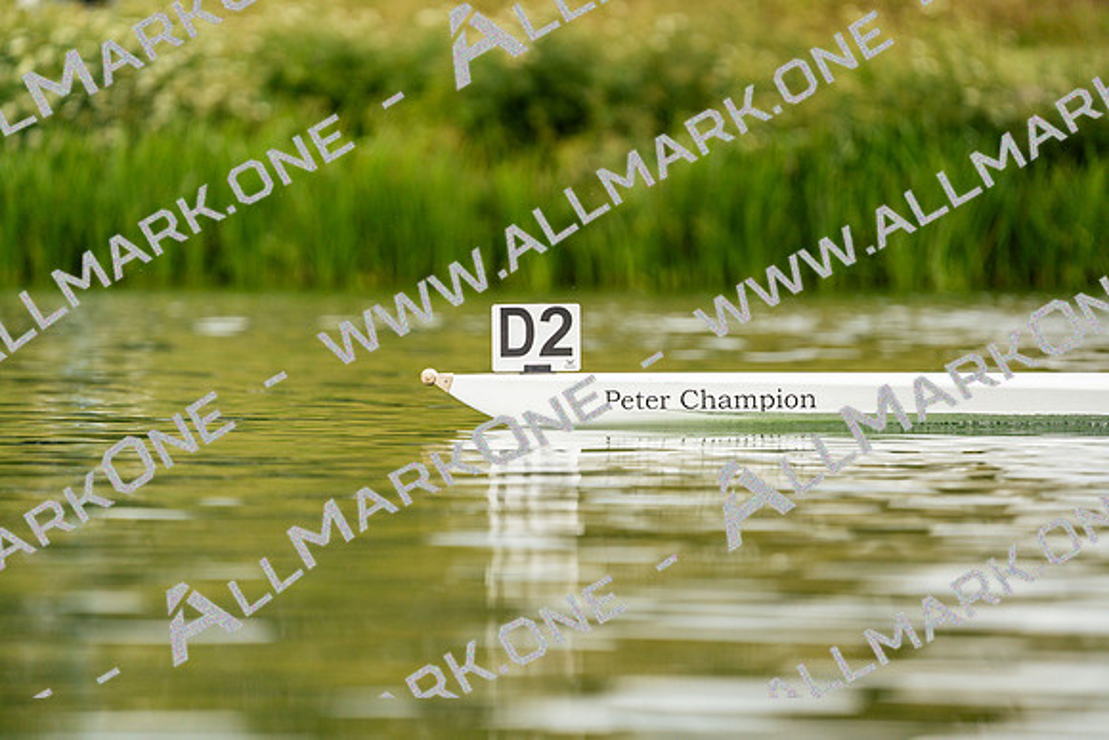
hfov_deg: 3.4
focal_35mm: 600
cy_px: 370
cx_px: 554
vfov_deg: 2.3
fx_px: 18487
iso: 500
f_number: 6.3
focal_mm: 600
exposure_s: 1/2000
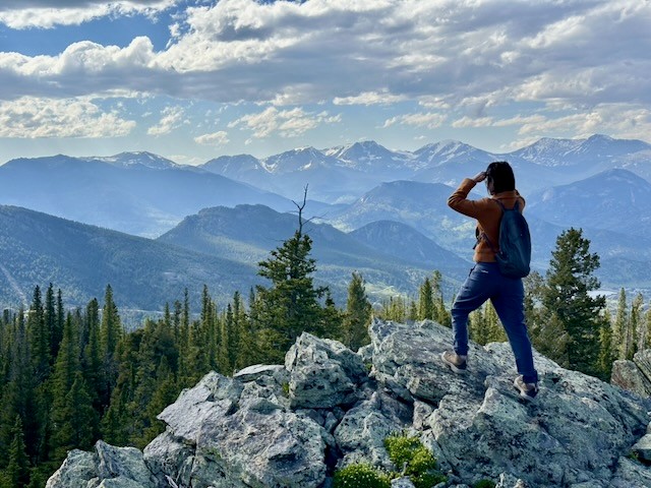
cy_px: 244
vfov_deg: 30.3
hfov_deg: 39.7
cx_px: 326
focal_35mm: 48
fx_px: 903
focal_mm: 6.86
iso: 64
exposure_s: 1/3731
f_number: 1.78
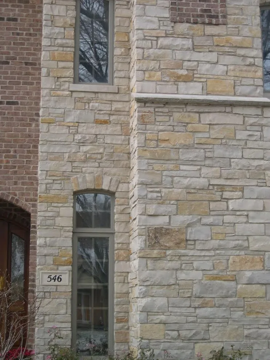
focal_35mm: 62
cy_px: 180
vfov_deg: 31.2
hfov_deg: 23.7
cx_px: 135
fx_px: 645
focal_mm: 13.2
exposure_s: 1/193
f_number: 3.5
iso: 100
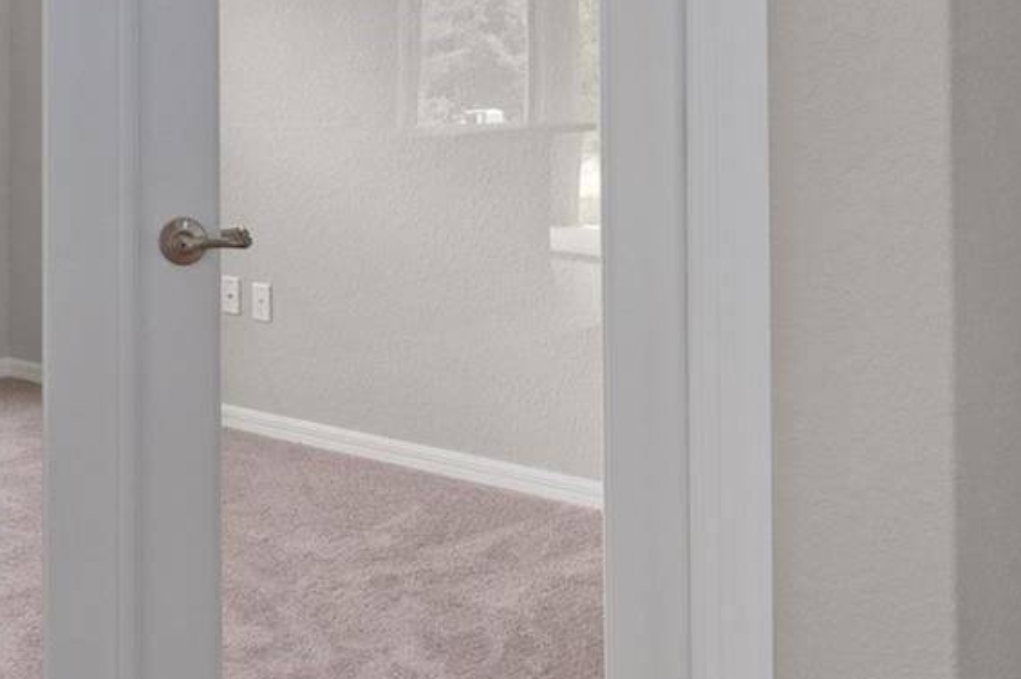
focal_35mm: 51
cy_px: 51
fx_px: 1446
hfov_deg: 36.8
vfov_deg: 25.5
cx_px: 128
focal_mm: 12
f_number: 8
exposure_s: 1/5
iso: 320
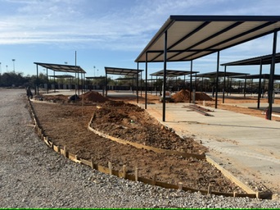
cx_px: 140
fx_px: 194
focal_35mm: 24
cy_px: 105
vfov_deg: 56.8
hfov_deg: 71.6
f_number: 1.78
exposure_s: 1/5319
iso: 80
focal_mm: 6.76
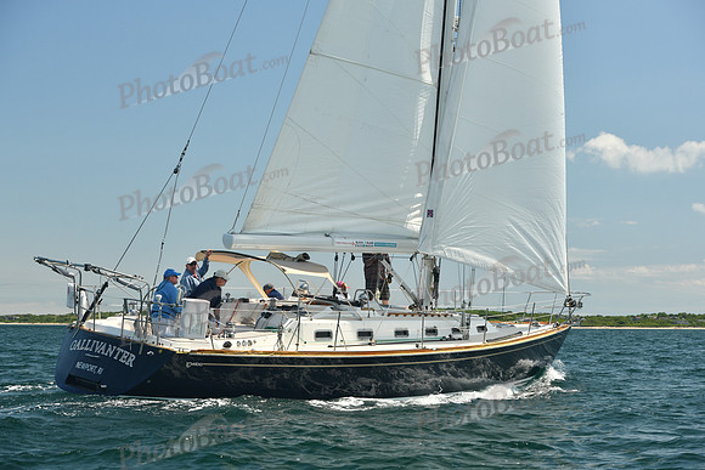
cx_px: 352
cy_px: 235
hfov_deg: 28.8
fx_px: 1371
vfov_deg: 19.5
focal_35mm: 70
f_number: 7.1
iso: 320
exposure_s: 1/640
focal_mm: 70
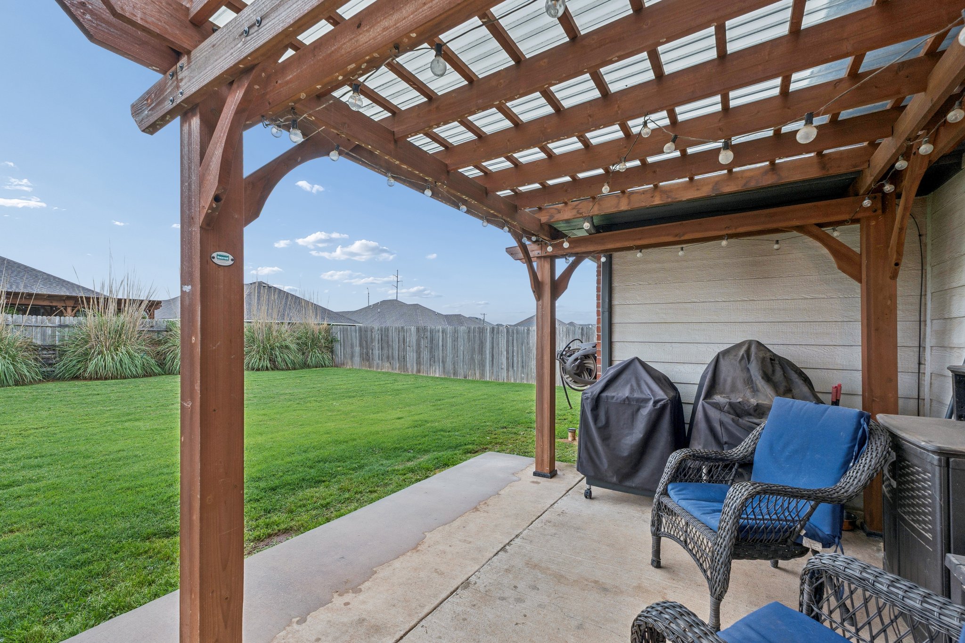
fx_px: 402
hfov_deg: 100.4
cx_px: 482
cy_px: 322
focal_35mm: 15
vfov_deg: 77.3
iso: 100
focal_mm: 10
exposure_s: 1/8
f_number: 6.3
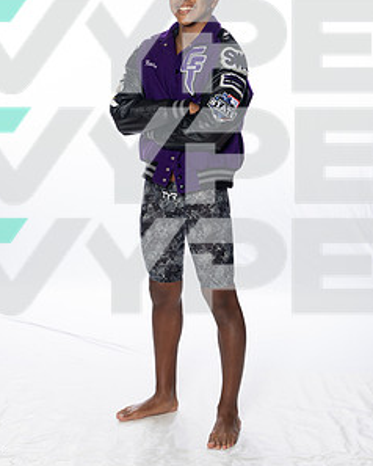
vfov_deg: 26.6
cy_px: 157
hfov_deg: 21.6
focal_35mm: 71
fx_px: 979
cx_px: 168
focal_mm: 50
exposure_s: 1/250
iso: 800
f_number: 8
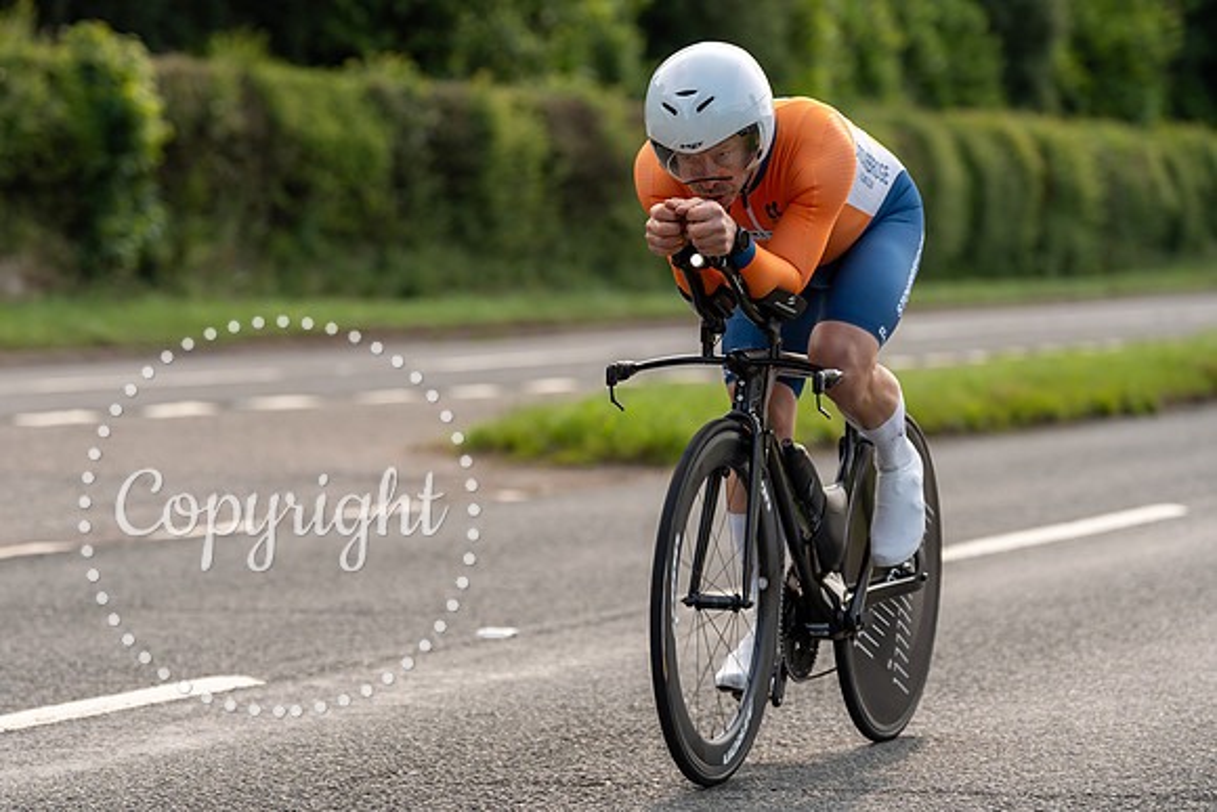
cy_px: 351
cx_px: 491
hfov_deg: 14.9
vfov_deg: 10.0
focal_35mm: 137
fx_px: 4636
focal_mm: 115
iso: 160
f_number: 3.2
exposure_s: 1/1000
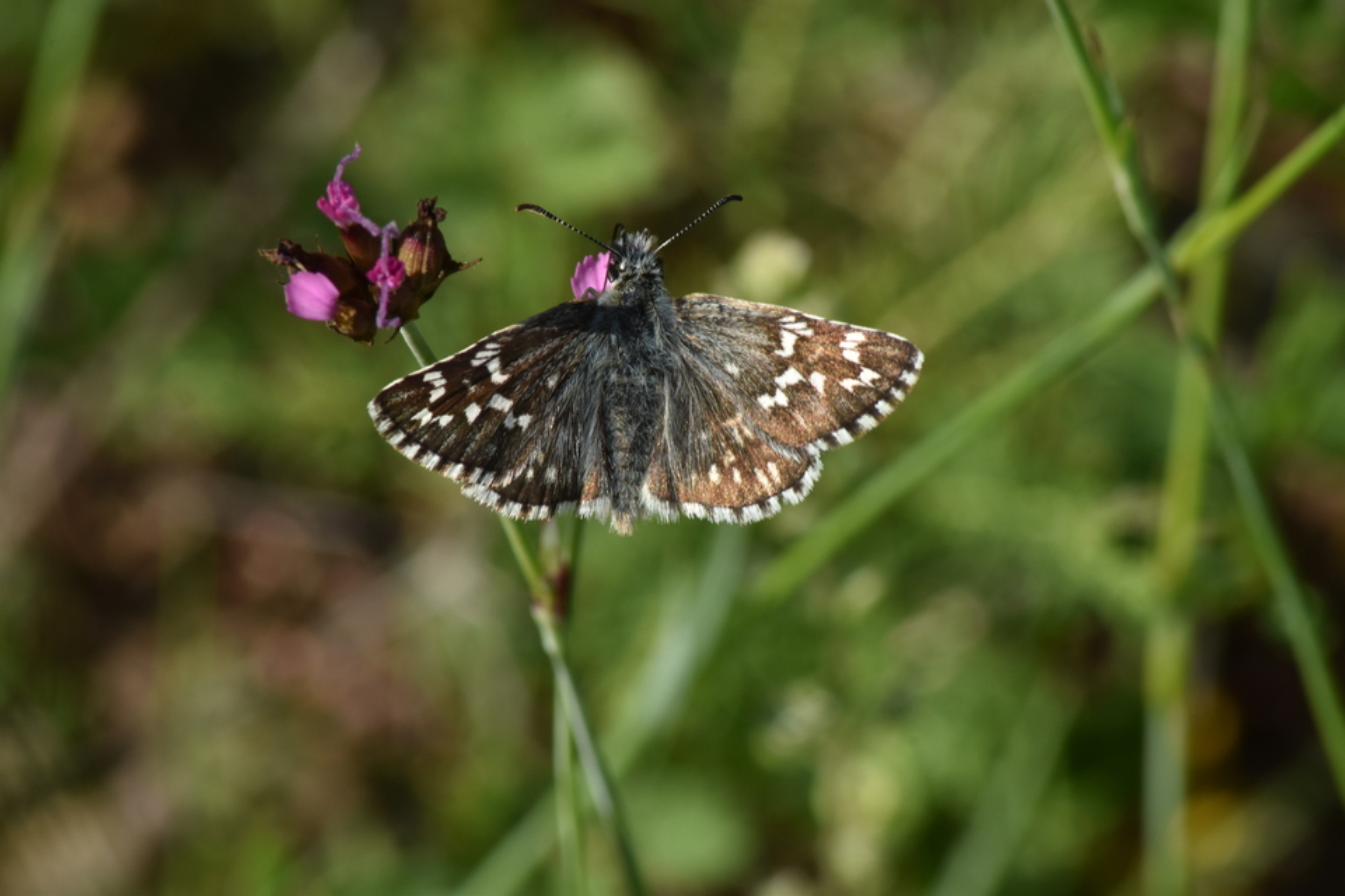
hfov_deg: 4.6
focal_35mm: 450
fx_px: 16811
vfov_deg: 3.1
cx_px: 672
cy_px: 448
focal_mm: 300
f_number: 20
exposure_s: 1/320
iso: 400
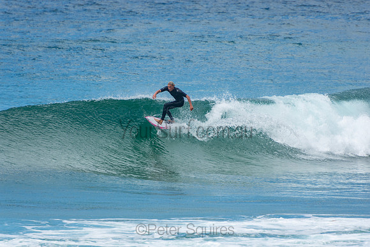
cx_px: 185
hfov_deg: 3.4
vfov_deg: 2.3
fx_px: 6168
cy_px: 124
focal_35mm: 600
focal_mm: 400
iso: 250
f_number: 5.6
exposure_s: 1/1250
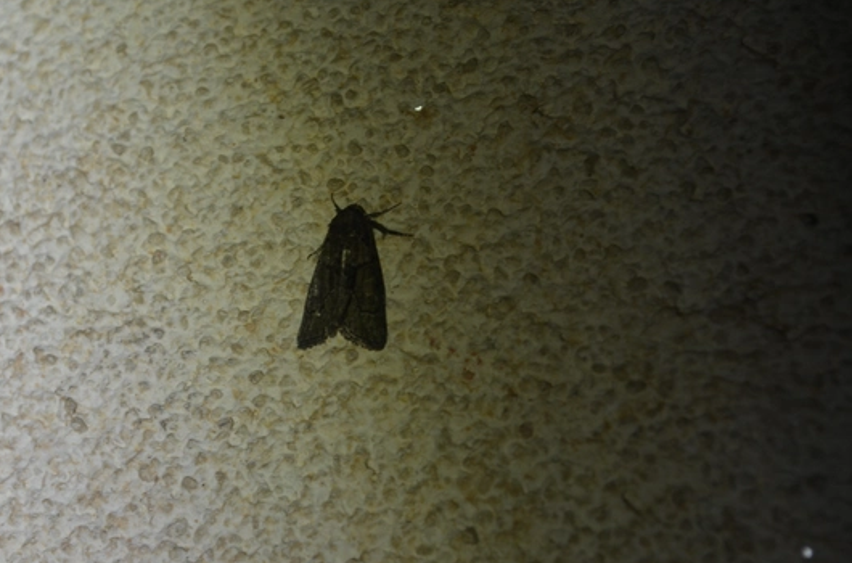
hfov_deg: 20.5
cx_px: 363
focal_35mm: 100
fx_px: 2350
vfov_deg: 13.7
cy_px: 303
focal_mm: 55
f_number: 8
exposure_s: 1/60
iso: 280
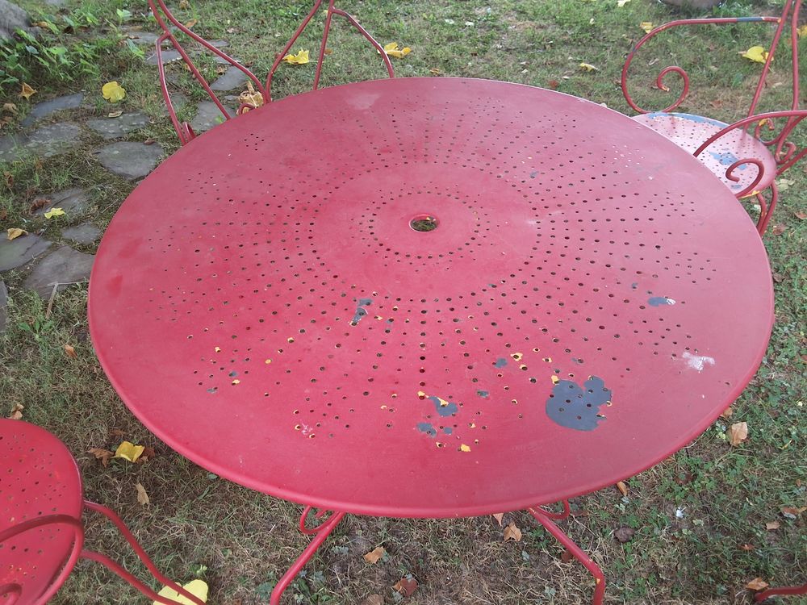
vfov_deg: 49.7
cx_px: 404
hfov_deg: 63.4
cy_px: 302
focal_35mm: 28
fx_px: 653
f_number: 1.9
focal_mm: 2.91
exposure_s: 1/50
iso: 32
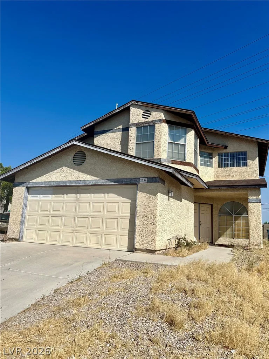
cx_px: 134
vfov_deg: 71.6
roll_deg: -3.1
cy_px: 180
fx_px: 249
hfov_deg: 56.8
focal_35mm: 24
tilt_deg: +11.5
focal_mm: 6.86
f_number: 1.78
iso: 80
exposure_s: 1/9709
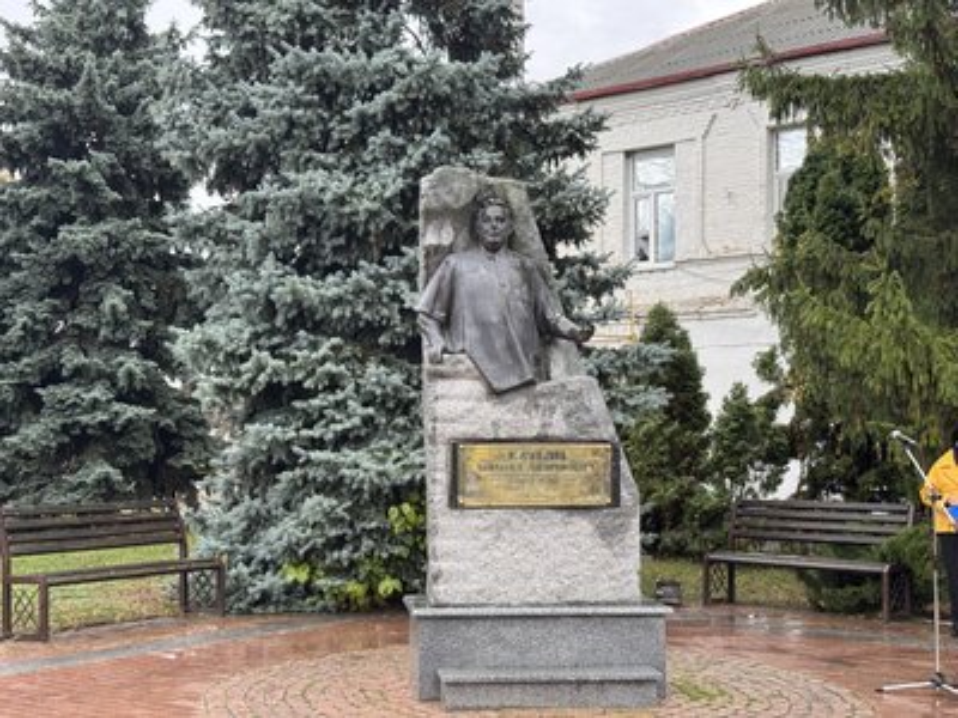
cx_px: 479
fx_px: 1328
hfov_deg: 39.7
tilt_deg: +3.5
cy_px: 359
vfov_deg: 30.3
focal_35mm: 48
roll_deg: +0.0
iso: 64
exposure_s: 1/185
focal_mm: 6.76
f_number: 1.78
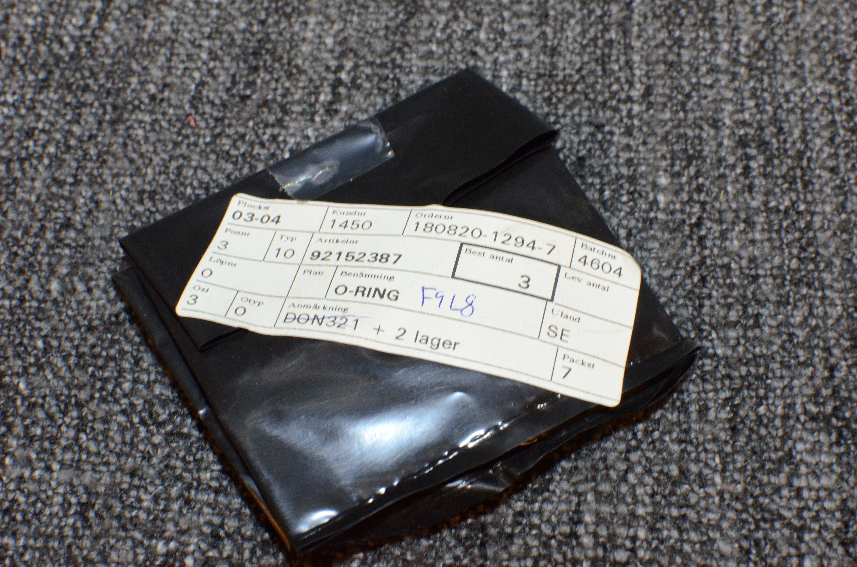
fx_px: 1247
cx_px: 428
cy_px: 284
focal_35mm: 52
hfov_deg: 37.9
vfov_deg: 25.6
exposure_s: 1/50
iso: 2500
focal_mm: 35
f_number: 10
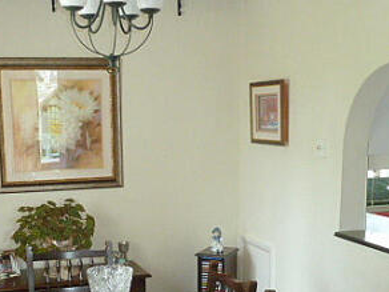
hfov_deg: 33.1
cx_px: 157
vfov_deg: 24.9
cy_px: 227
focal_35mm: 58
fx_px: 652
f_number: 3.4
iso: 200
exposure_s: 1/30
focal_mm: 4.7
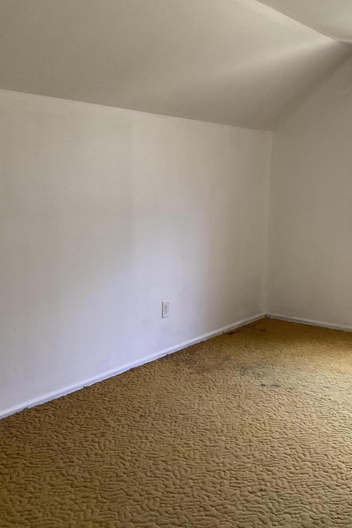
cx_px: 233
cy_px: 265
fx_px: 572
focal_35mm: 39
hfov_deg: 33.9
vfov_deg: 49.6
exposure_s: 1/60
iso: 80
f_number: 1.8
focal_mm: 3
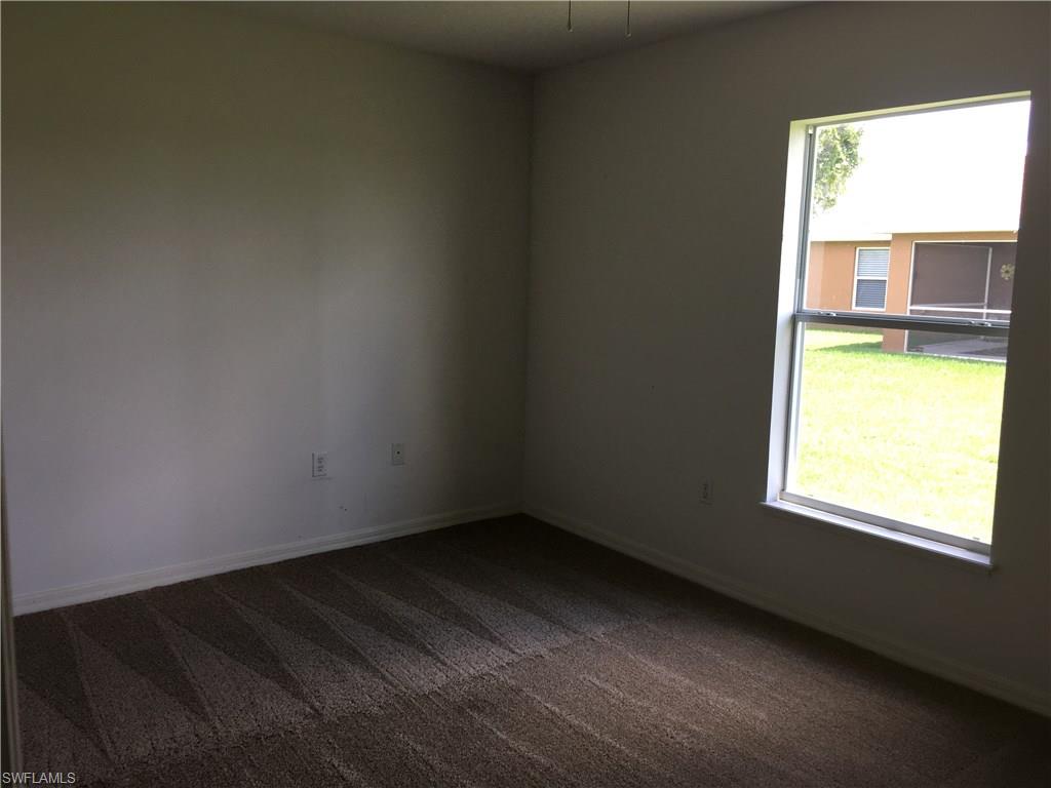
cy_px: 394
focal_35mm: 29
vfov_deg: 48.2
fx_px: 880
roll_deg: -0.4
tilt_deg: -6.1
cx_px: 526
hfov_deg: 61.7
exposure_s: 1/120
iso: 32
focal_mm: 4.15
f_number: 2.2
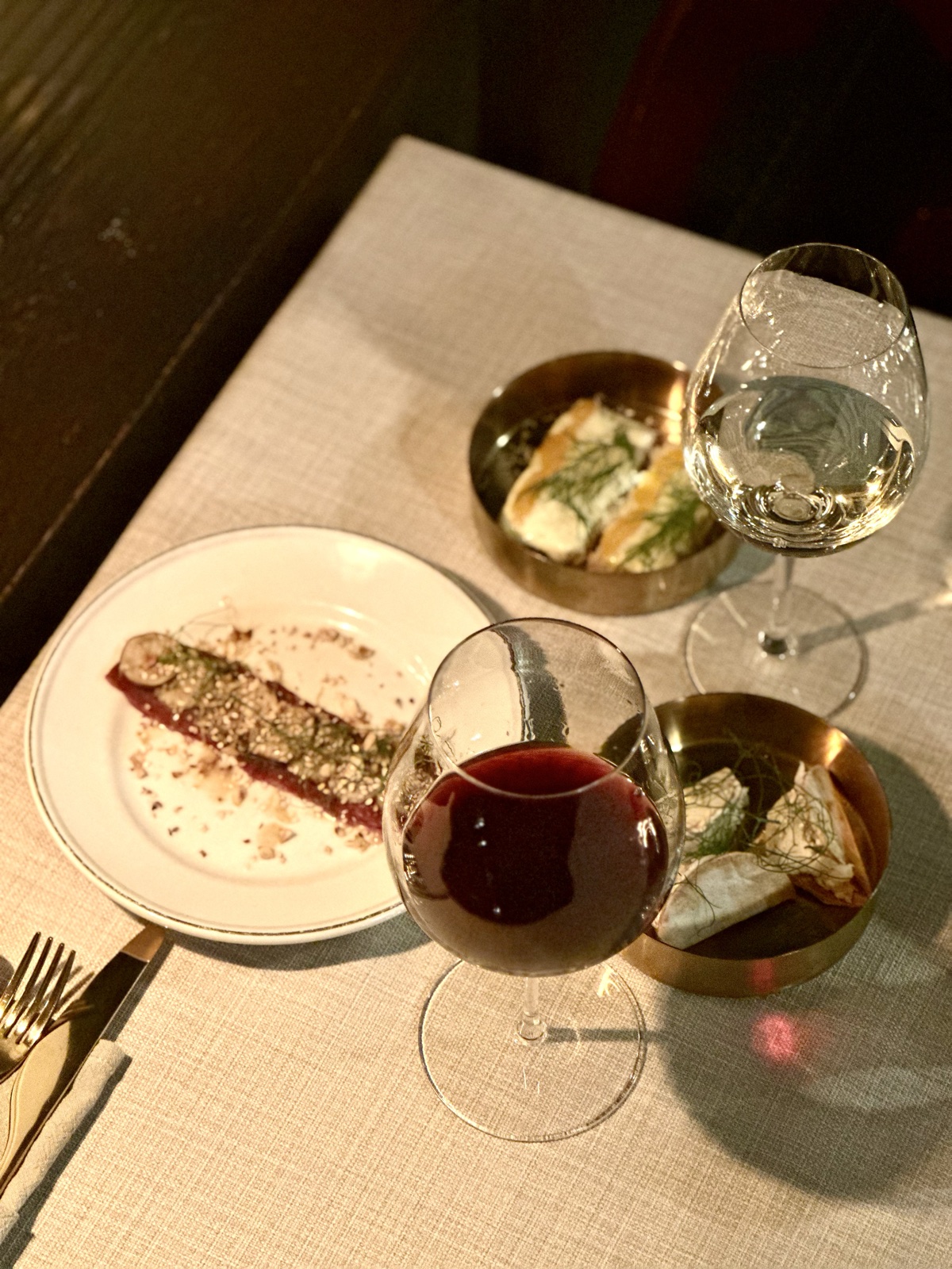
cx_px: 476
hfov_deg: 19.1
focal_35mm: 77
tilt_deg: -53.2
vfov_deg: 25.3
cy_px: 634
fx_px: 2824
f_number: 2.8
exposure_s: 1/25
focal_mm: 9
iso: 400
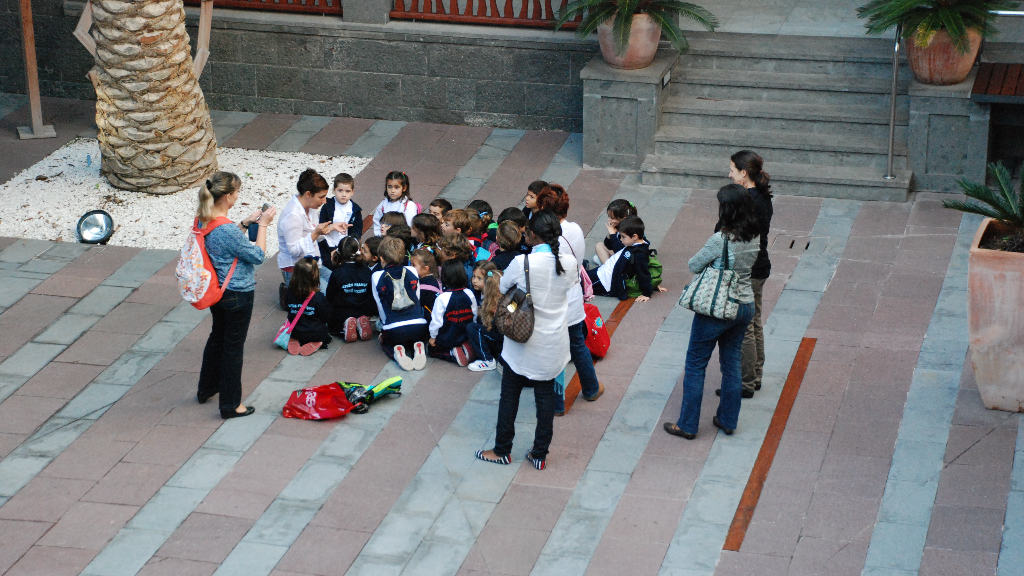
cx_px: 514
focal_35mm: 92
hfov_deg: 23.2
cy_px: 286
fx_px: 2498
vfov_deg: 13.2
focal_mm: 58
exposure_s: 1/200
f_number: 5.3
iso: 1250
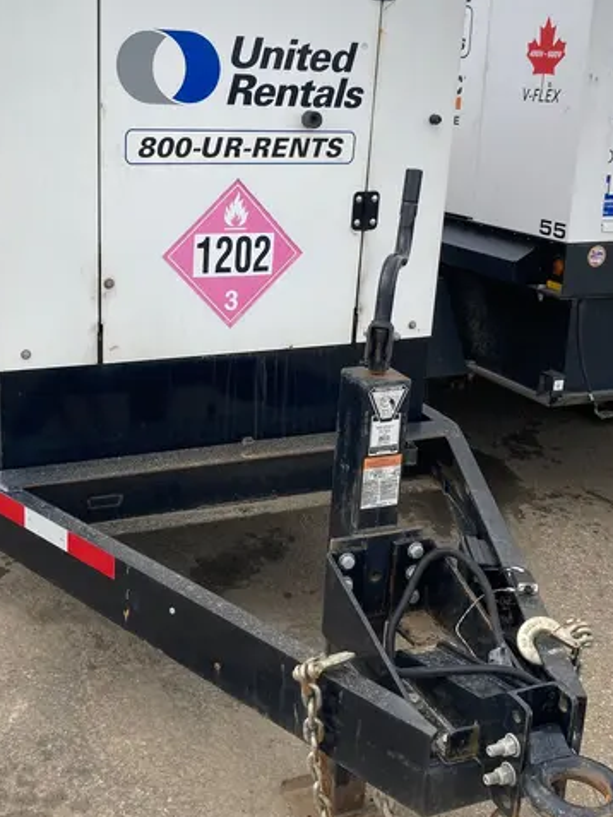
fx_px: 1015
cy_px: 367
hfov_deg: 33.4
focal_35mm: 43
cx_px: 223
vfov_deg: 43.8
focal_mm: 3.99
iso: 20
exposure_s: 1/1021
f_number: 1.8
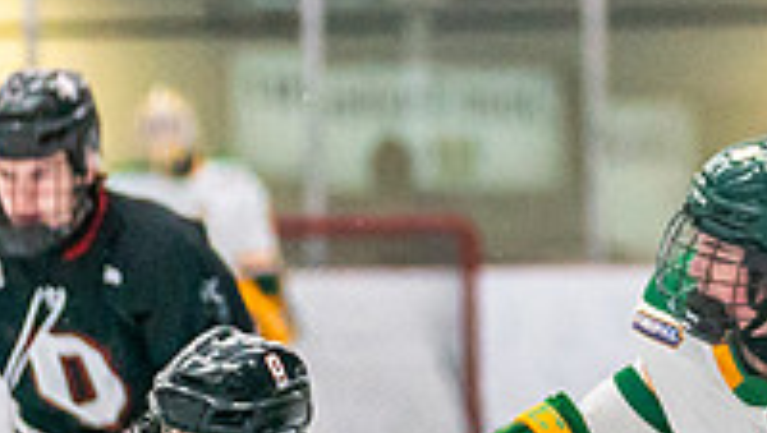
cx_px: 830
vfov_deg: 1.8
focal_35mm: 672
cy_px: 581
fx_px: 13682
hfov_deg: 3.2
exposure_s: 1/1250
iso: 3200
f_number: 2.8
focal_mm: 128
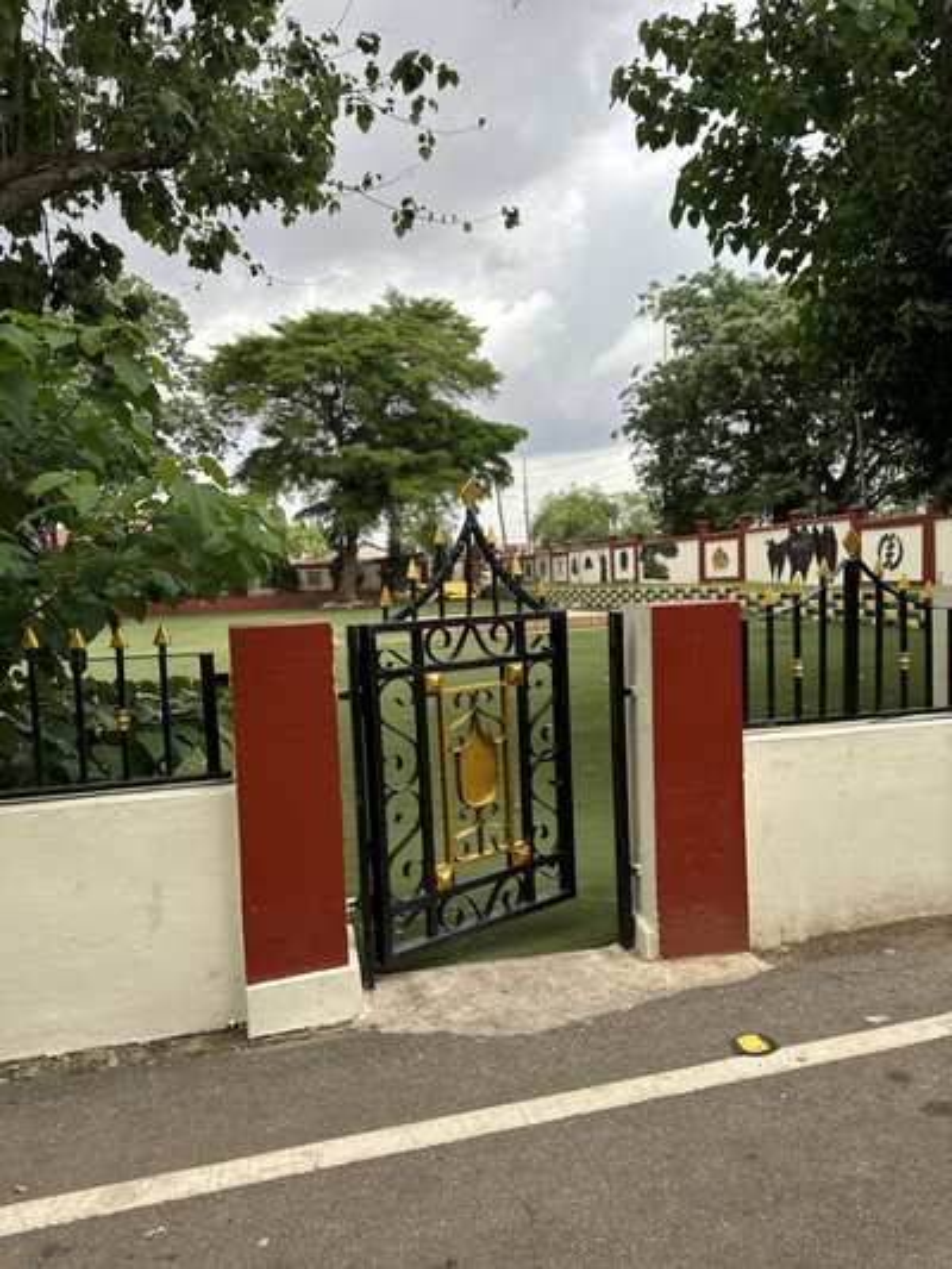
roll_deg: +2.3
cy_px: 634
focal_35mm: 24
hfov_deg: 56.8
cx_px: 476
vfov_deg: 71.6
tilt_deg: -2.3
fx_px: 880
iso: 80
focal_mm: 6.86
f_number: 1.78
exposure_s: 1/1062
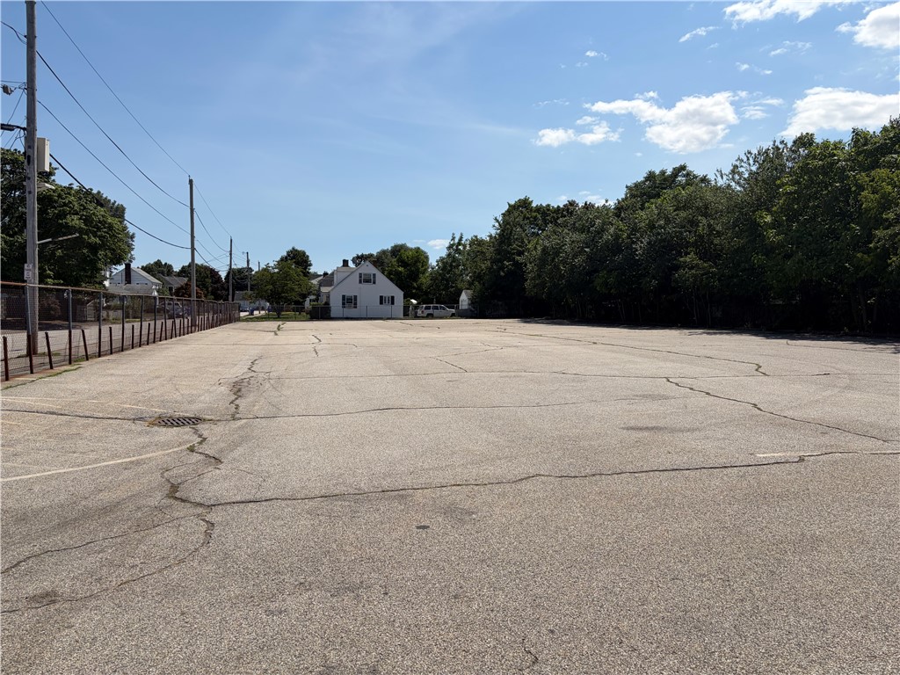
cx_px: 450
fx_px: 676
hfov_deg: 67.3
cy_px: 338
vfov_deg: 53.1
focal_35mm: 26
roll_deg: +0.2
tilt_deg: -2.0
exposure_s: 1/6993
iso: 50
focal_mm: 5.96
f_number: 1.6
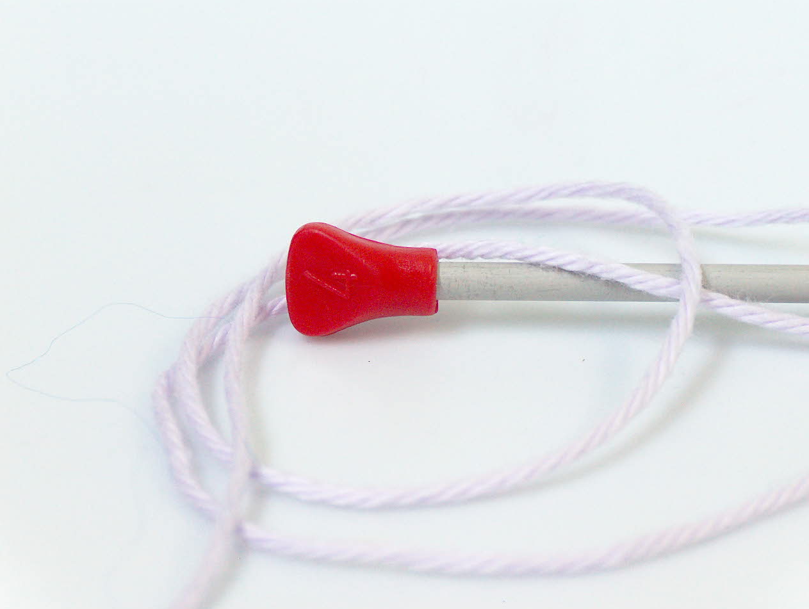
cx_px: 404
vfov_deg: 12.5
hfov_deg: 16.5
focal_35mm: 119
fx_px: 2785
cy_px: 300
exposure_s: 1/43.7
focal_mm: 23.76
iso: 200
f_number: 3
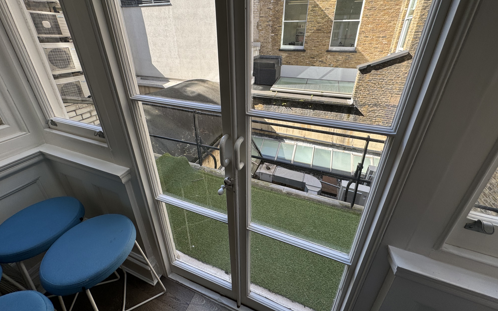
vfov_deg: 73.9
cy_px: 123
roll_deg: +0.2
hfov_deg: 101.5
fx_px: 204
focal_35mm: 15
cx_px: 250
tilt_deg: -24.1
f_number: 2.2
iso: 40
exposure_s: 1/346
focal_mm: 2.22
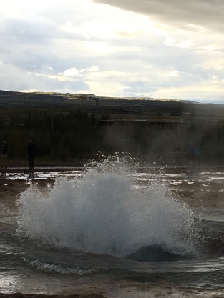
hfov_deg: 15.6
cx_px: 99
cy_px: 154
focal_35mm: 95
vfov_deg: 20.6
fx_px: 819
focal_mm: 4.15
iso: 25
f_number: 2.2
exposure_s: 1/591
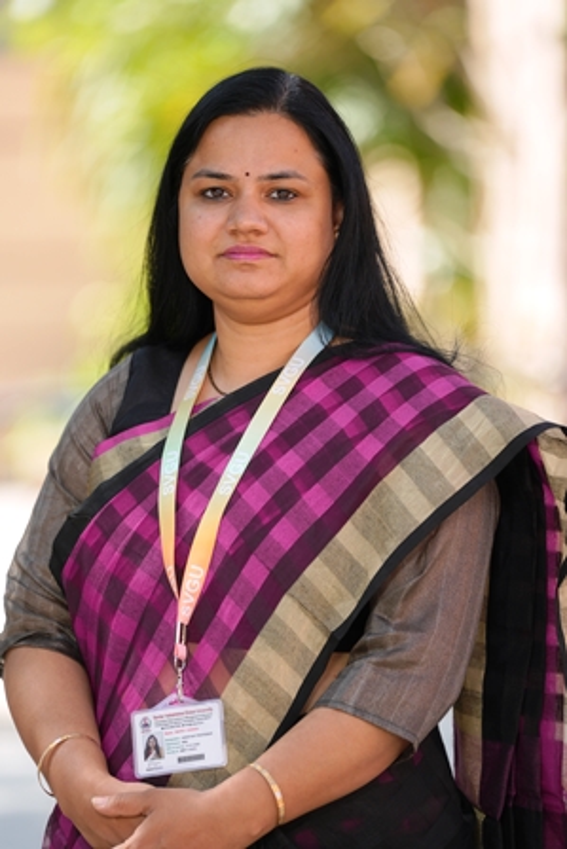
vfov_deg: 10.3
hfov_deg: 6.9
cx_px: 284
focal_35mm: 200
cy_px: 424
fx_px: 4721
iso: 160
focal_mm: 200
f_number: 2.8
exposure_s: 1/400
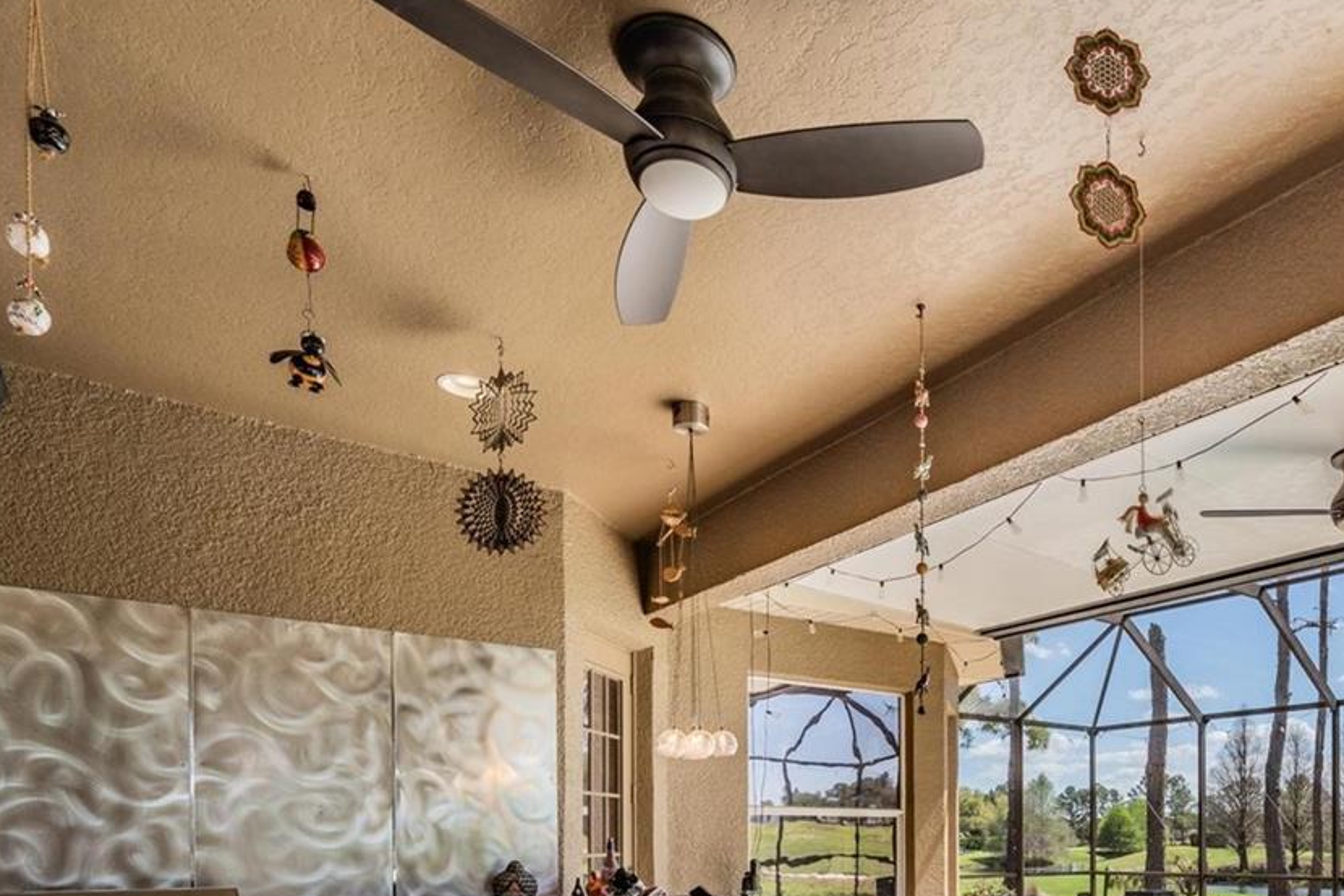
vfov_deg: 42.7
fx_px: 1008
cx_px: 970
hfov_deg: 64.3
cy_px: 851
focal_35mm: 27
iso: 100
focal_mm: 14
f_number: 7.1
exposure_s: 1/80
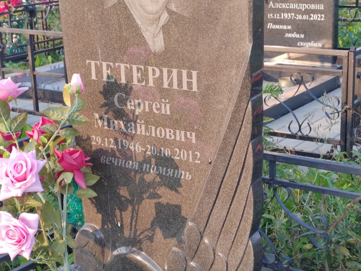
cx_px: 180
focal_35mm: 73
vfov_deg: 20.2
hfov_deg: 26.7
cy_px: 136
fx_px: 761
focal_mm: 5.52
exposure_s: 1/140
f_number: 1.9
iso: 100
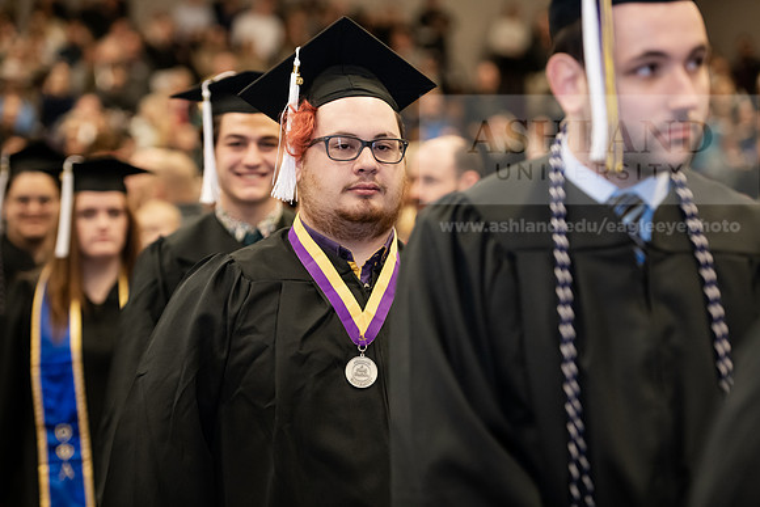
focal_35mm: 112
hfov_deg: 18.3
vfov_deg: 12.2
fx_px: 2365
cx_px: 380
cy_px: 254
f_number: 3.2
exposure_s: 1/200
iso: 2000
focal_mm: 112
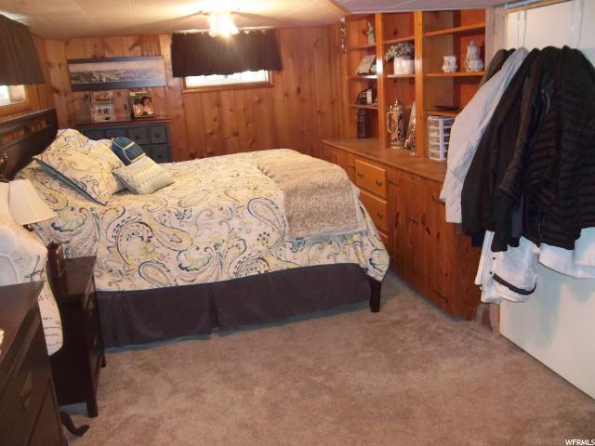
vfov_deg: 44.2
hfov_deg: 56.8
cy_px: 223
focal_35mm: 32
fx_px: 550
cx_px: 298
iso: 320
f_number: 2.9
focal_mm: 5.7
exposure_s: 1/30
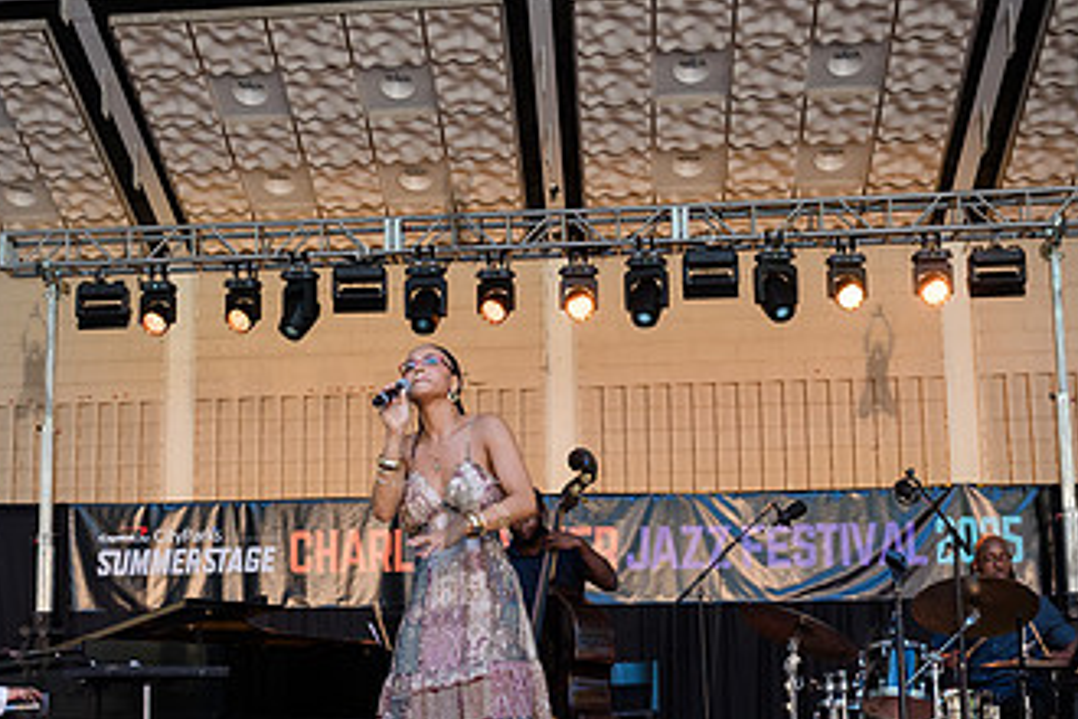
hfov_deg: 33.9
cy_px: 518
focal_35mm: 59
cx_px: 454
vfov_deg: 22.8
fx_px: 1767
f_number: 4
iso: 1250
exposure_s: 1/500
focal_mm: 31
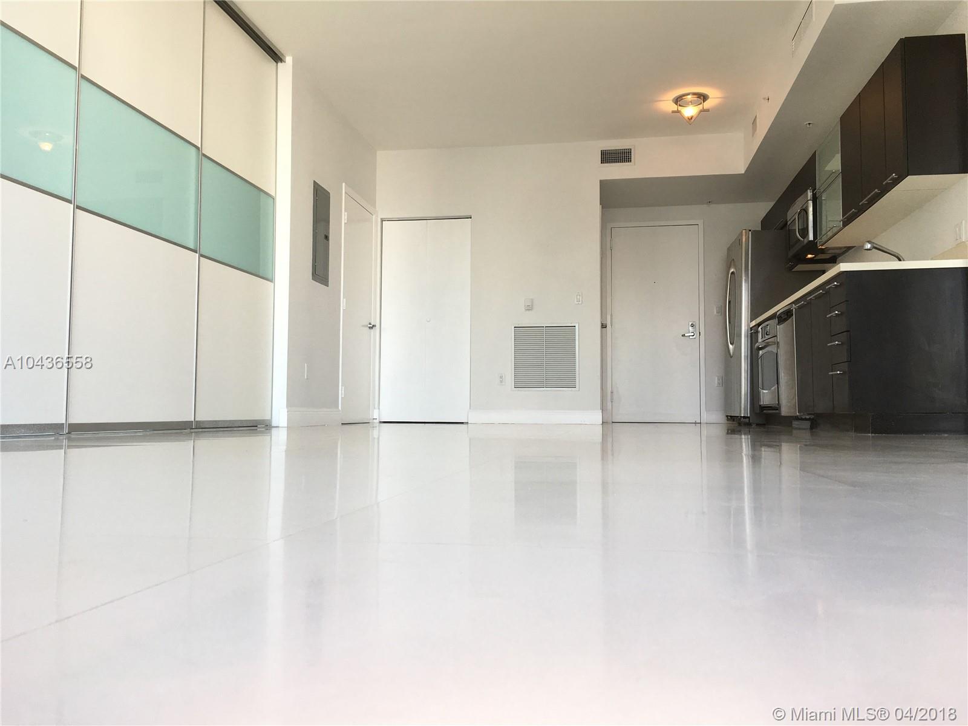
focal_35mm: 29
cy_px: 363
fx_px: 811
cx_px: 484
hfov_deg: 61.7
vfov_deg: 48.2
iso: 25
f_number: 2.2
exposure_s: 1/120
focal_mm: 4.15
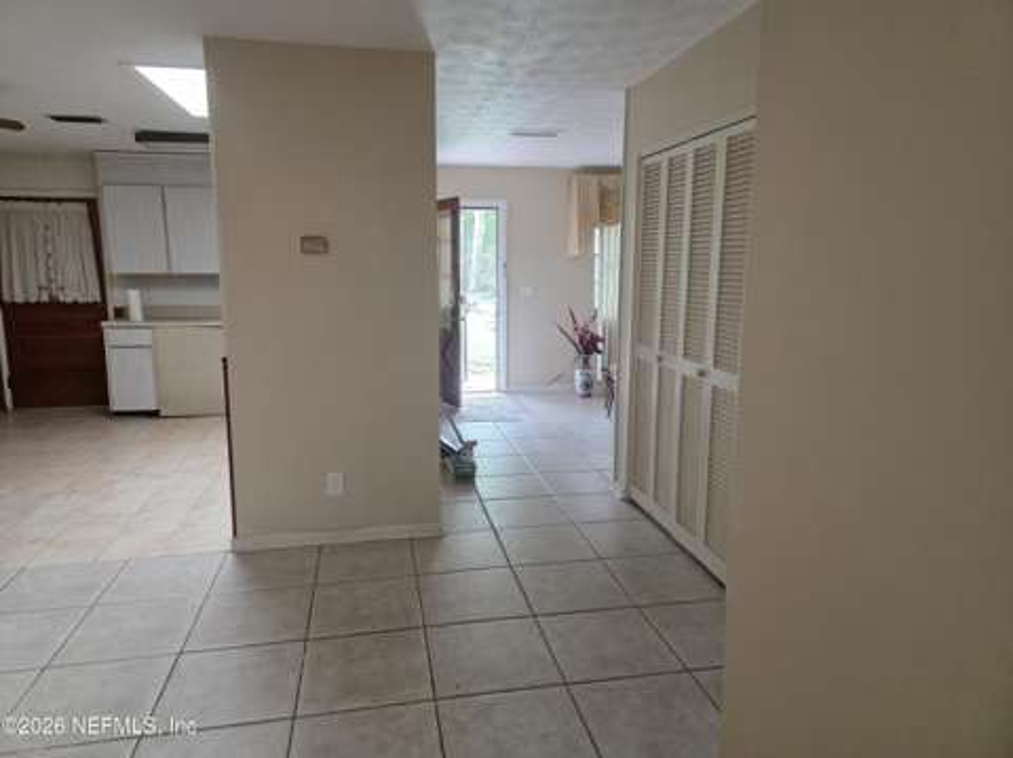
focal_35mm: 23
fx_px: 672
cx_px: 506
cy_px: 379
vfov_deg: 58.8
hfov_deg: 74.0
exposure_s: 1/120
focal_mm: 6.3
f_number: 1.7
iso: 320
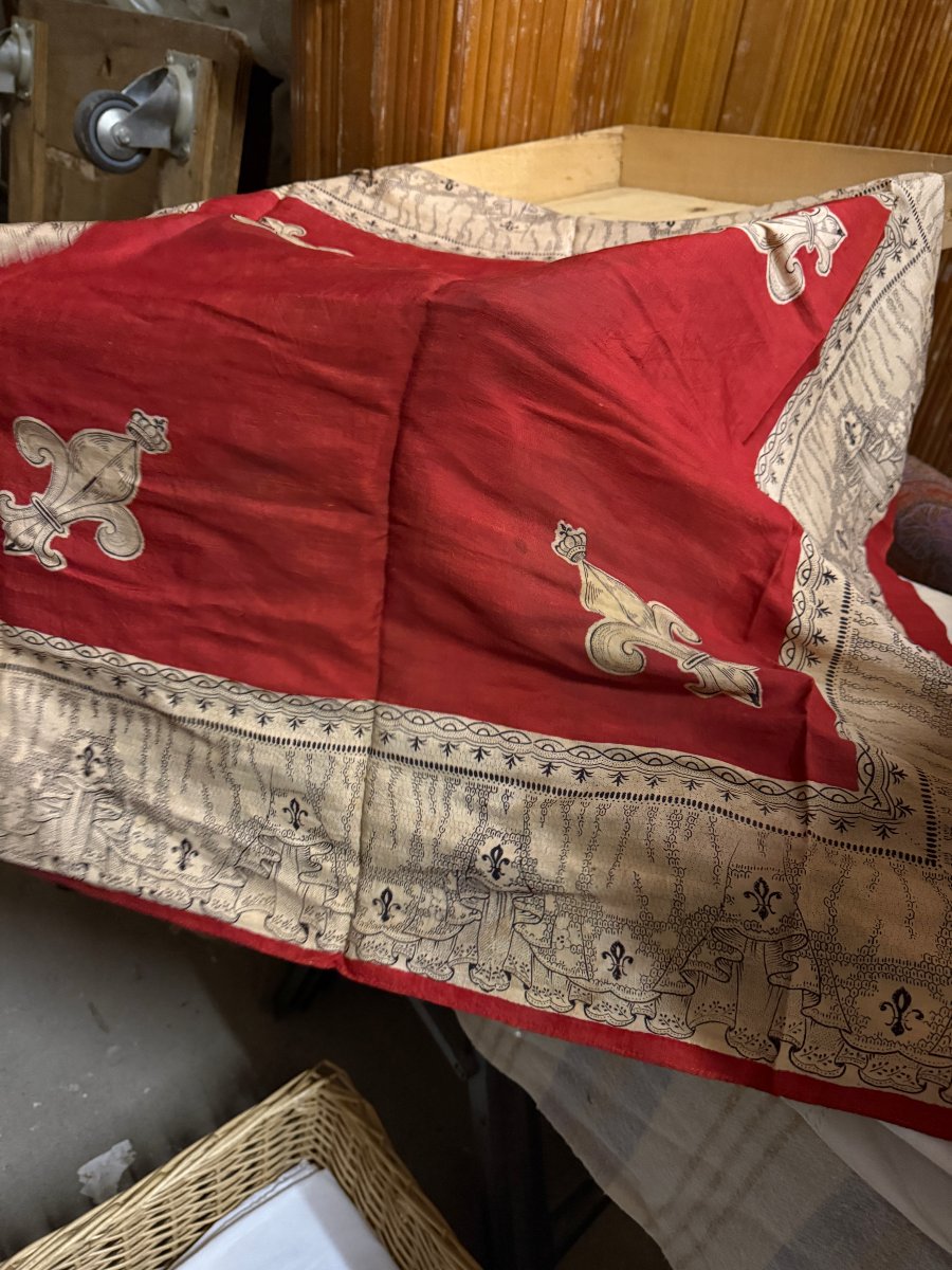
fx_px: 880
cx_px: 476
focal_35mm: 24
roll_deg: -6.3
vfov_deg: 71.6
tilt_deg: -33.8
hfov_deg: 56.8
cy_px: 635
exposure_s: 1/25
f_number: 1.78
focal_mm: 6.76
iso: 800
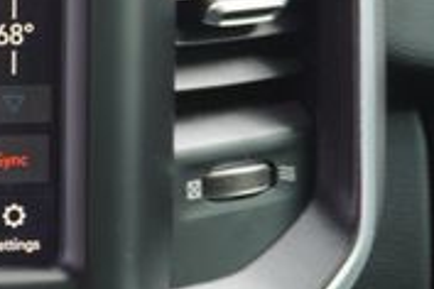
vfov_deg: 9.7
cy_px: 115
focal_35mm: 141
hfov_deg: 13.2
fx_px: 1700
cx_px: -331
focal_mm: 26
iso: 125
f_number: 4.5
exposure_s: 1/60
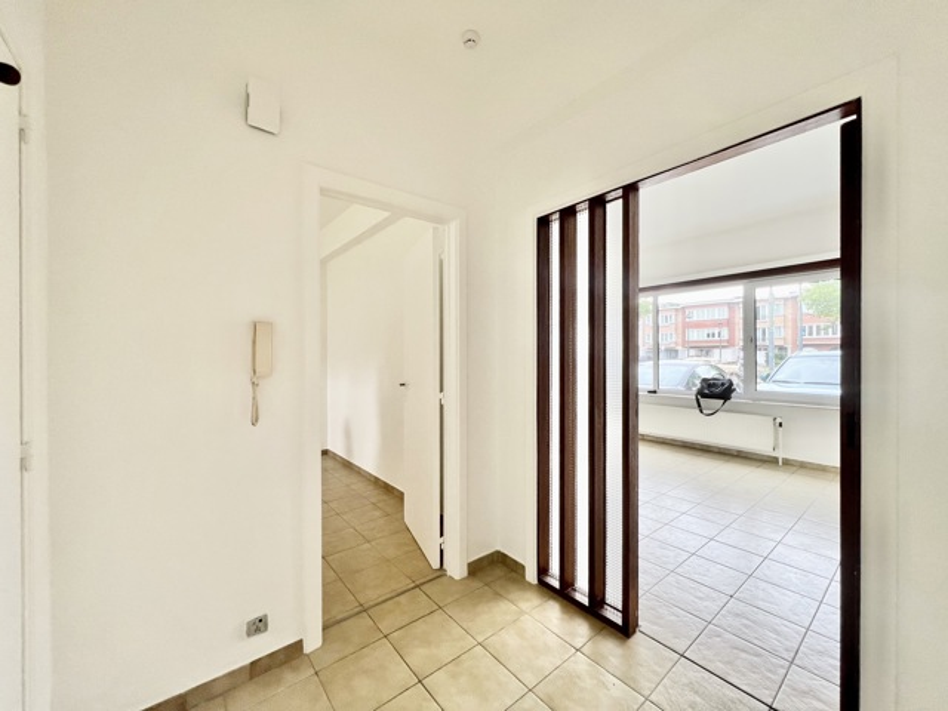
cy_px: 356
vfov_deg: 89.9
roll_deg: +0.4
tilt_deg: -1.4
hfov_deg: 106.2
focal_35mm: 13
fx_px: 356
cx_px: 474
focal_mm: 1.57
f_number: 1.8
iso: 50
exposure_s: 1/100
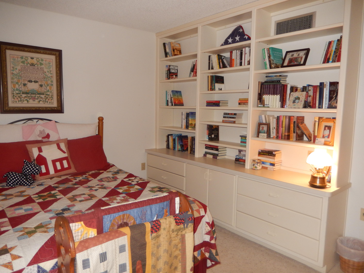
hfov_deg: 69.4
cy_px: 136
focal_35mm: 25
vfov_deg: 54.9
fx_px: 263
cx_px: 182
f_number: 3.4
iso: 200
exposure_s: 1/30
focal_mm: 4.5
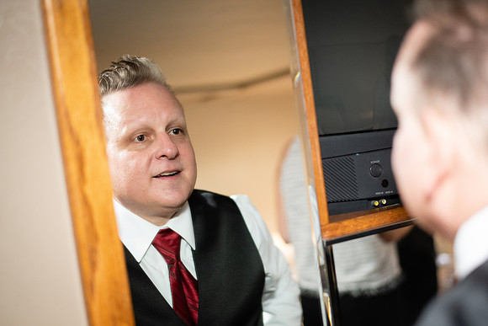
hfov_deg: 33.7
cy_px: 188
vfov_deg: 22.9
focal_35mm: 59
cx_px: 289
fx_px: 803
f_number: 2.2
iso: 1250
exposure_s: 1/250
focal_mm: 50
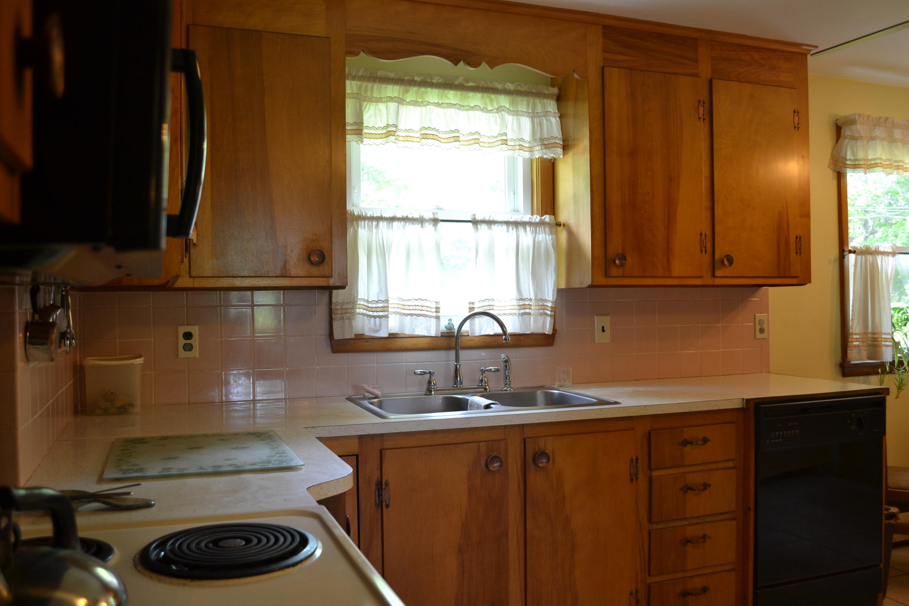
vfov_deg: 43.6
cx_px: 454
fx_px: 757
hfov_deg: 61.9
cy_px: 303
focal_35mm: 30
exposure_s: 1/30
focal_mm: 20
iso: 400
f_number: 3.8
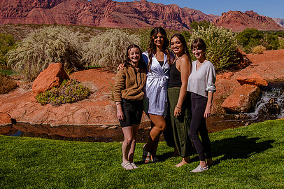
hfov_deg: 39.6
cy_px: 64
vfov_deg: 26.8
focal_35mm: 50
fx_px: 394
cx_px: 158
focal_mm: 34
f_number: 8
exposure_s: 1/1000
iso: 200
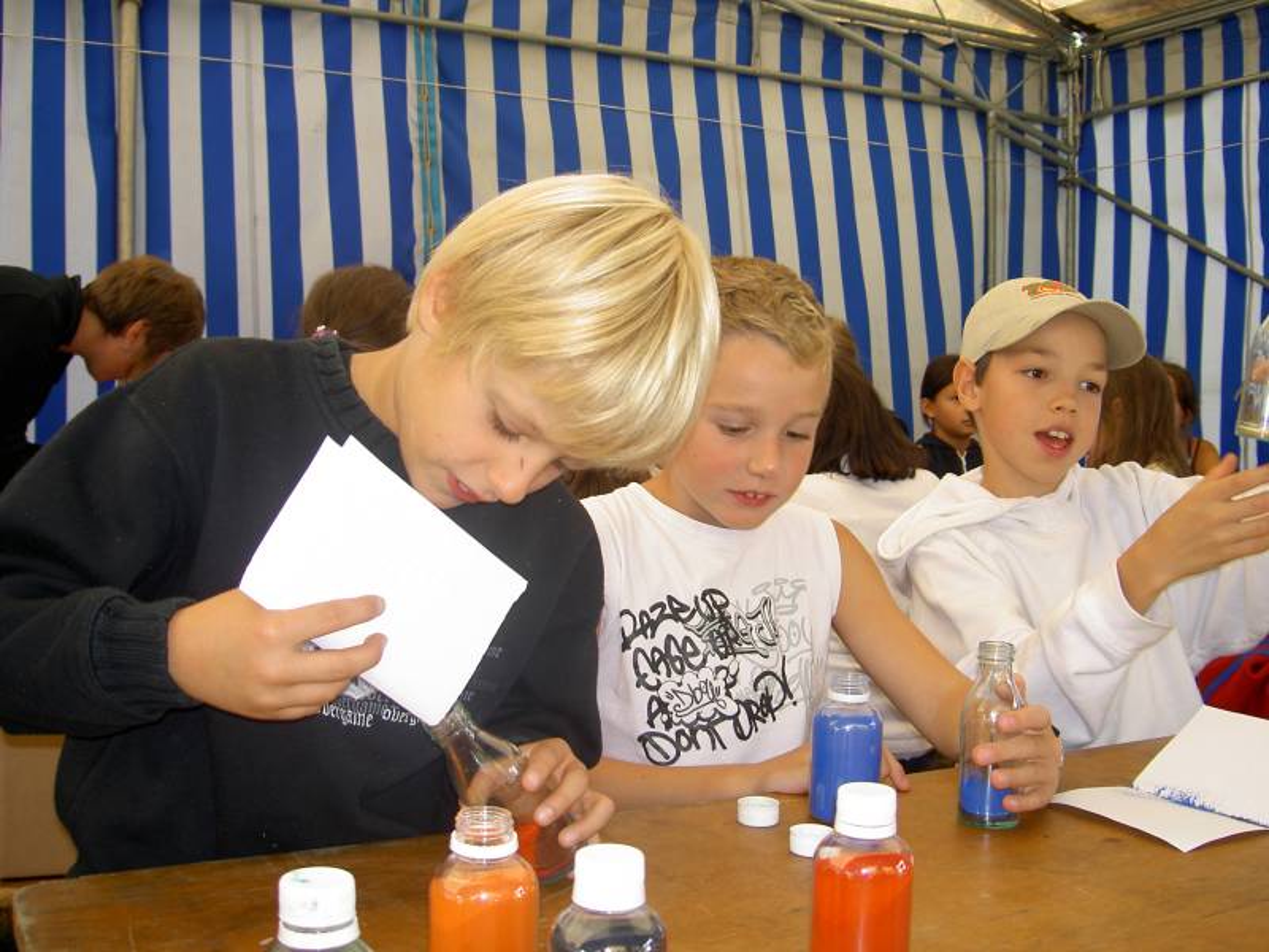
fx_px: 1430
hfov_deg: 47.9
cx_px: 634
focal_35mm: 39
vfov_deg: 36.8
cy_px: 476
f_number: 2.8
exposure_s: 1/60
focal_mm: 8
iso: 100
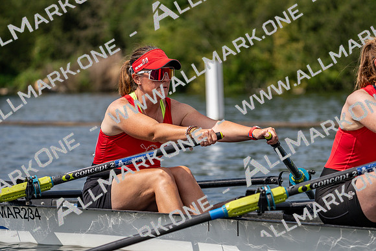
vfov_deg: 6.9
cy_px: 126
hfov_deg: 10.3
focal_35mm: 200
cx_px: 188
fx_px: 2089
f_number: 5.6
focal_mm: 200
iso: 160
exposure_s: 1/1600
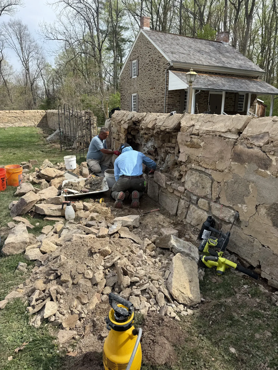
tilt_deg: -8.7
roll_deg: -1.0
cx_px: 139
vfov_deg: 71.6
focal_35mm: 24
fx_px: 257
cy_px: 185
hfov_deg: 56.8
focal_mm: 6.76
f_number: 1.78
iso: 80
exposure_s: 1/2703
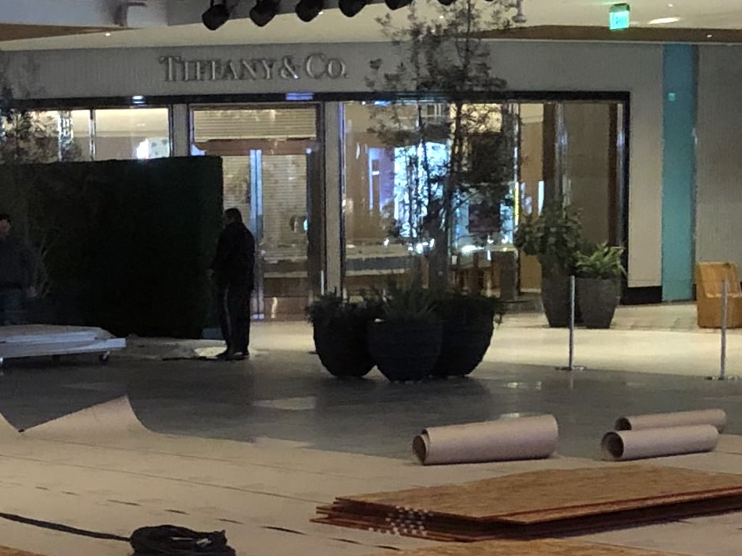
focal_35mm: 119
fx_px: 2551
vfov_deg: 12.2
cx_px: 240
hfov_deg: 16.5
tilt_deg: -10.1
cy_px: 637
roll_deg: +0.6
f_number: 1.8
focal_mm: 4
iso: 100
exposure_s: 1/4
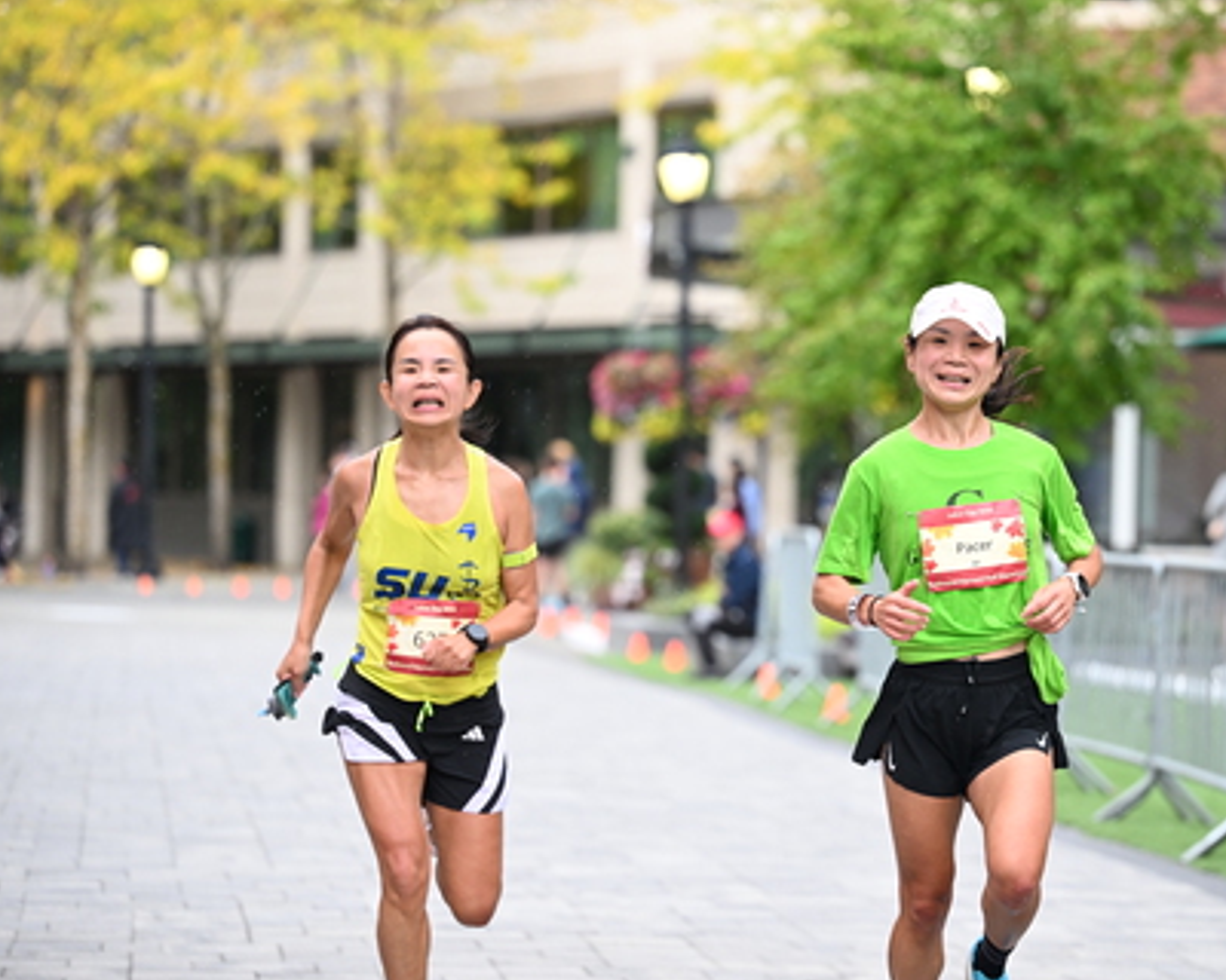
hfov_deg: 12.4
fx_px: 5624
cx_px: 736
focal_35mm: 155
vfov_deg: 10.0
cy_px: 507
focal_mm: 120
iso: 1250
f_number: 2.8
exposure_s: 1/1250
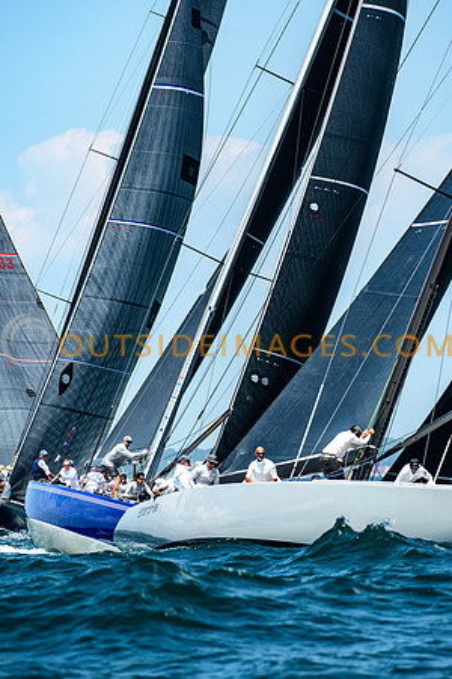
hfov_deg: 3.4
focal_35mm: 405
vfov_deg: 5.1
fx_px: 7627
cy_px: 340
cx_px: 226
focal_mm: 270
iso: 400
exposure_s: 1/1600
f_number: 5.6
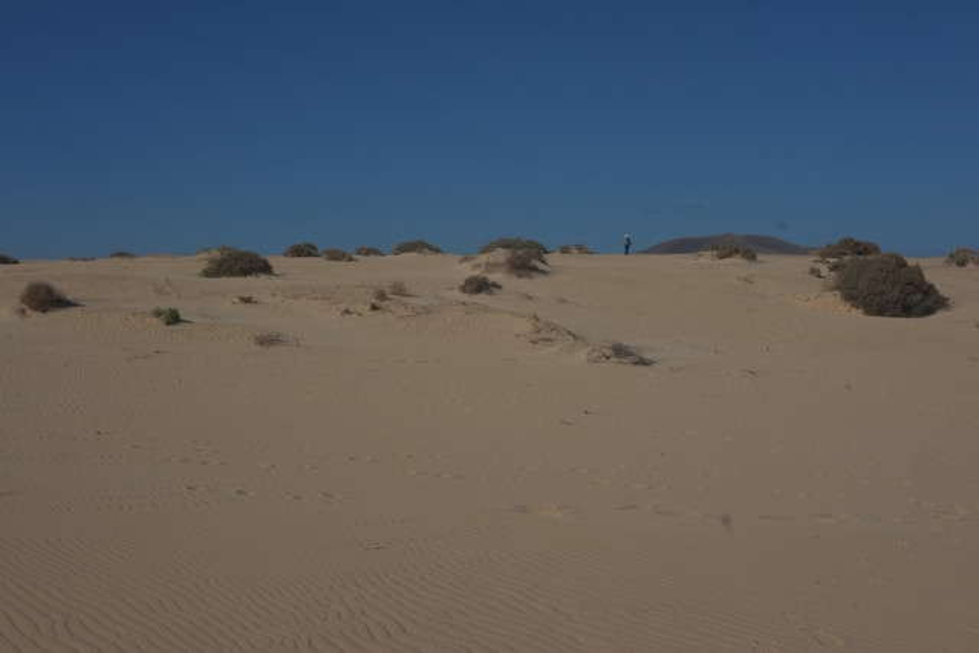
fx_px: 1115
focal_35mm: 41
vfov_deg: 32.6
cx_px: 490
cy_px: 326
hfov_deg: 47.4
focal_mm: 27
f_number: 16
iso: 200
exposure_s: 1/500
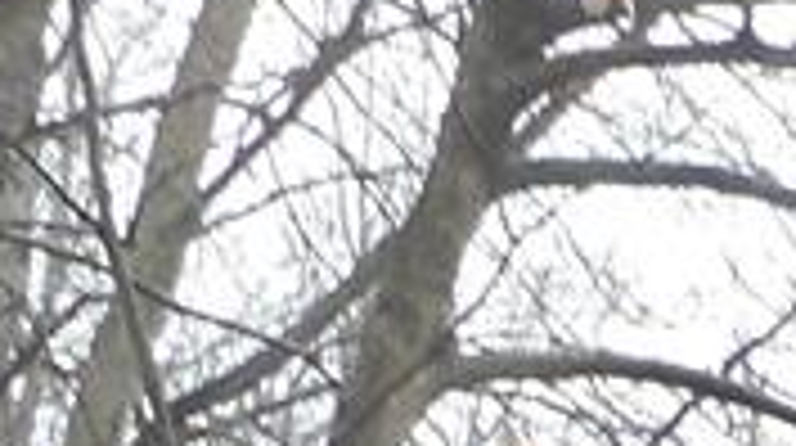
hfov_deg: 10.8
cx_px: 2123
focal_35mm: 158
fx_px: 3330
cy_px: 1662
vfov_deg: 6.5
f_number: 3.7
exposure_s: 1/60
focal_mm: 4.5
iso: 80
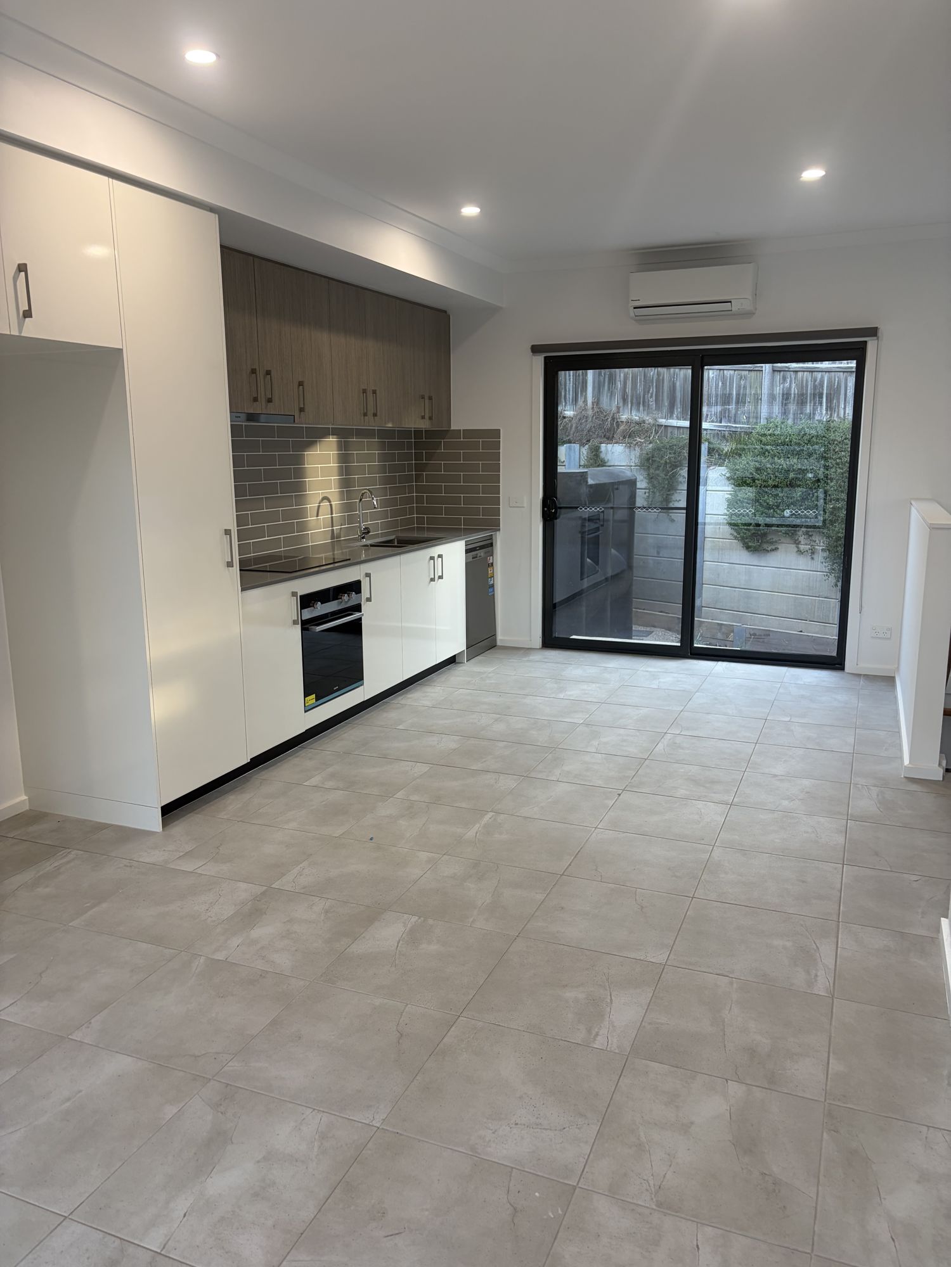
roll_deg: +0.4
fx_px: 952
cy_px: 634
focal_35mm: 26
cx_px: 476
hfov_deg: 53.1
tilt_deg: -9.8
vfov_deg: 67.3
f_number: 1.6
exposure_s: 1/100
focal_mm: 5.96
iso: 80
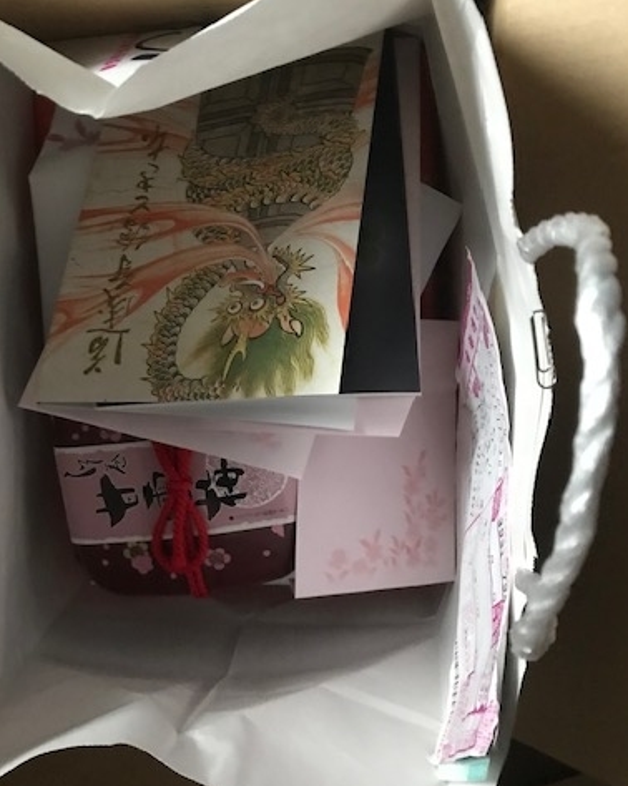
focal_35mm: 37
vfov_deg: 49.1
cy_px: 386
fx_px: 860
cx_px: 279
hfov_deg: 40.1
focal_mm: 3.99
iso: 100
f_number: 1.8
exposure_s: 1/4
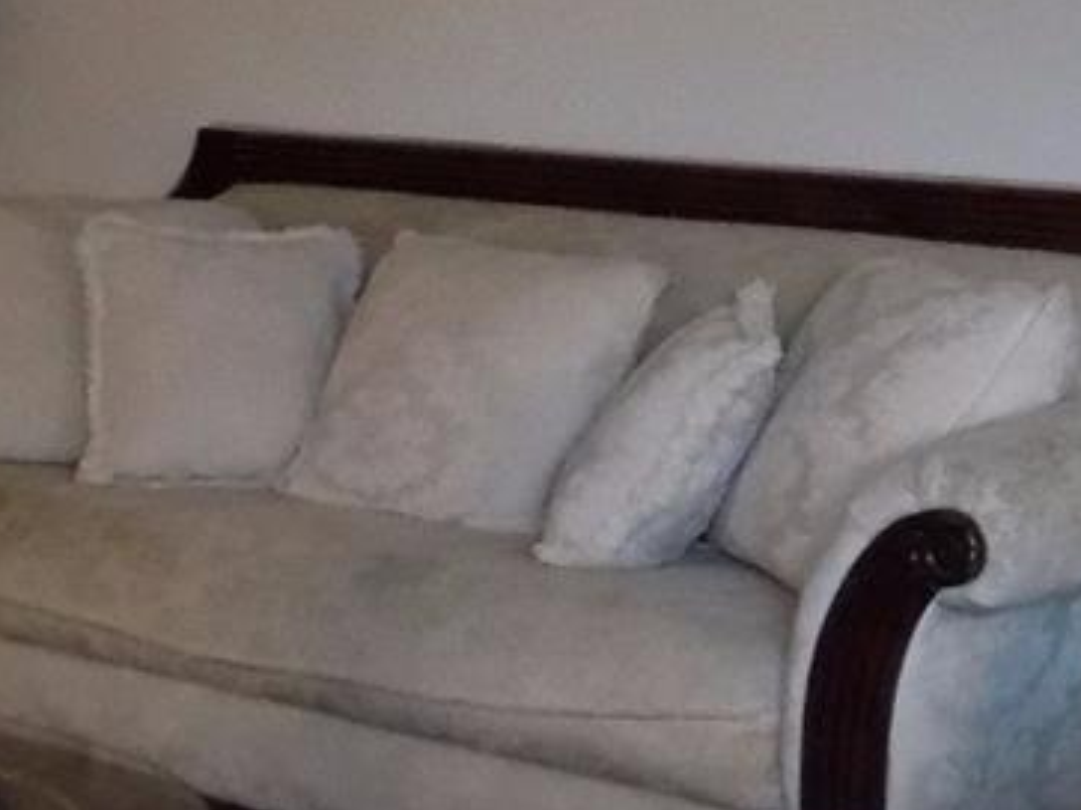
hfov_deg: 20.6
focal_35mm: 95
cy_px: 42
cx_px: 441
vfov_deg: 15.3
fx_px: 2966
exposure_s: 1/30
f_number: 3.1
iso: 400
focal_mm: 4
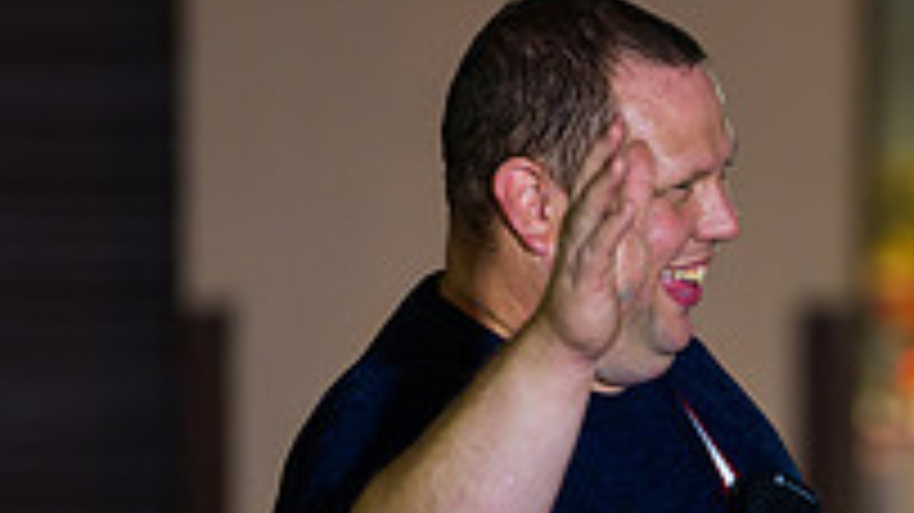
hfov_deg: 3.6
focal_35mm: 597
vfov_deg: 2.0
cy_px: 621
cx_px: 1112
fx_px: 14463
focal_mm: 200
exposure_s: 1/125
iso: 1600
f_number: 3.2
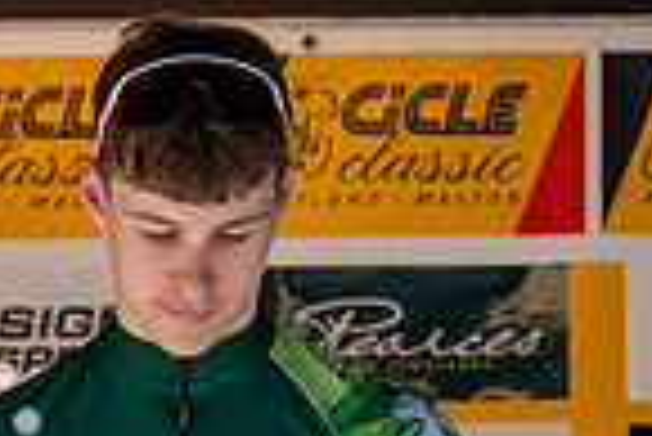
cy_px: 353
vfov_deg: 1.8
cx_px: 351
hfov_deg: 2.7
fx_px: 13851
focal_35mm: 764
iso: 1250
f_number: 6.3
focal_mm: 191
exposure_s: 1/1000
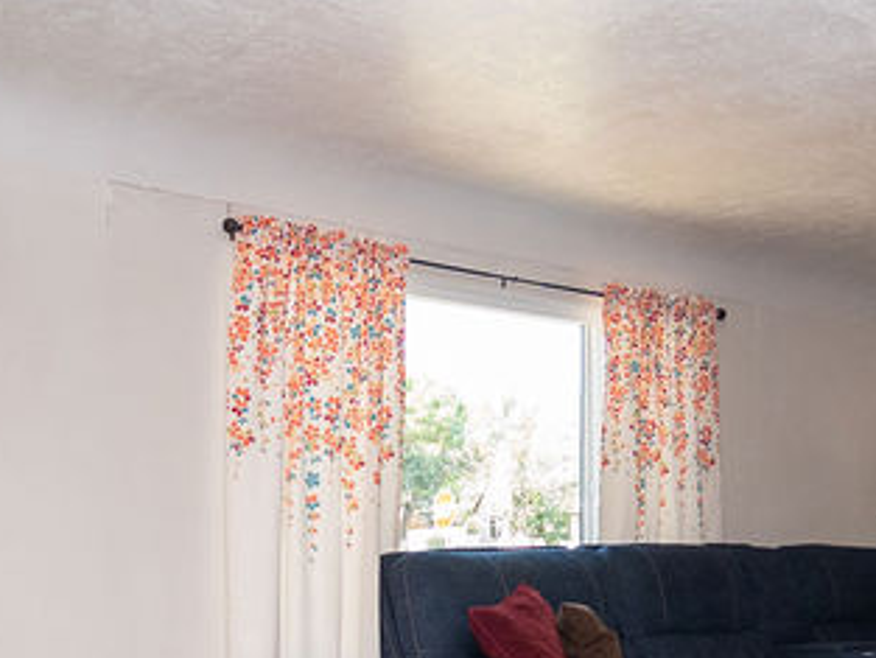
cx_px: 563
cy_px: 567
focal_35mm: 50
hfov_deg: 37.9
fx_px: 1266
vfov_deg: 28.2
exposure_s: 1/200
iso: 400
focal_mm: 10
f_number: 3.5
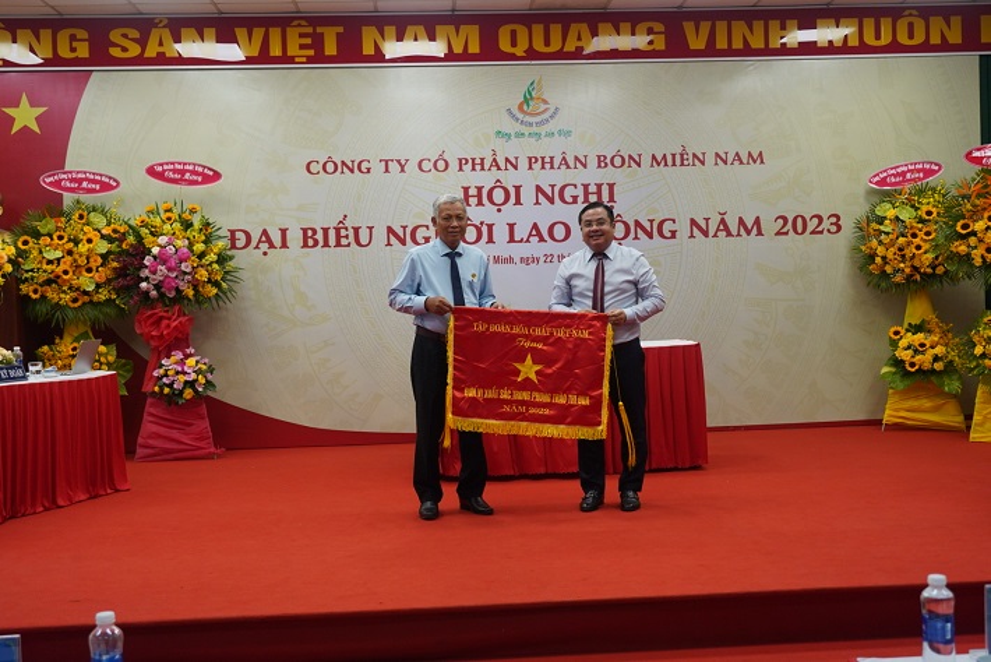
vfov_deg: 31.9
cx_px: 496
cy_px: 331
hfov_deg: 46.4
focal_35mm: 42
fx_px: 1157
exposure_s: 1/125
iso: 1250
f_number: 5.6
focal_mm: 42
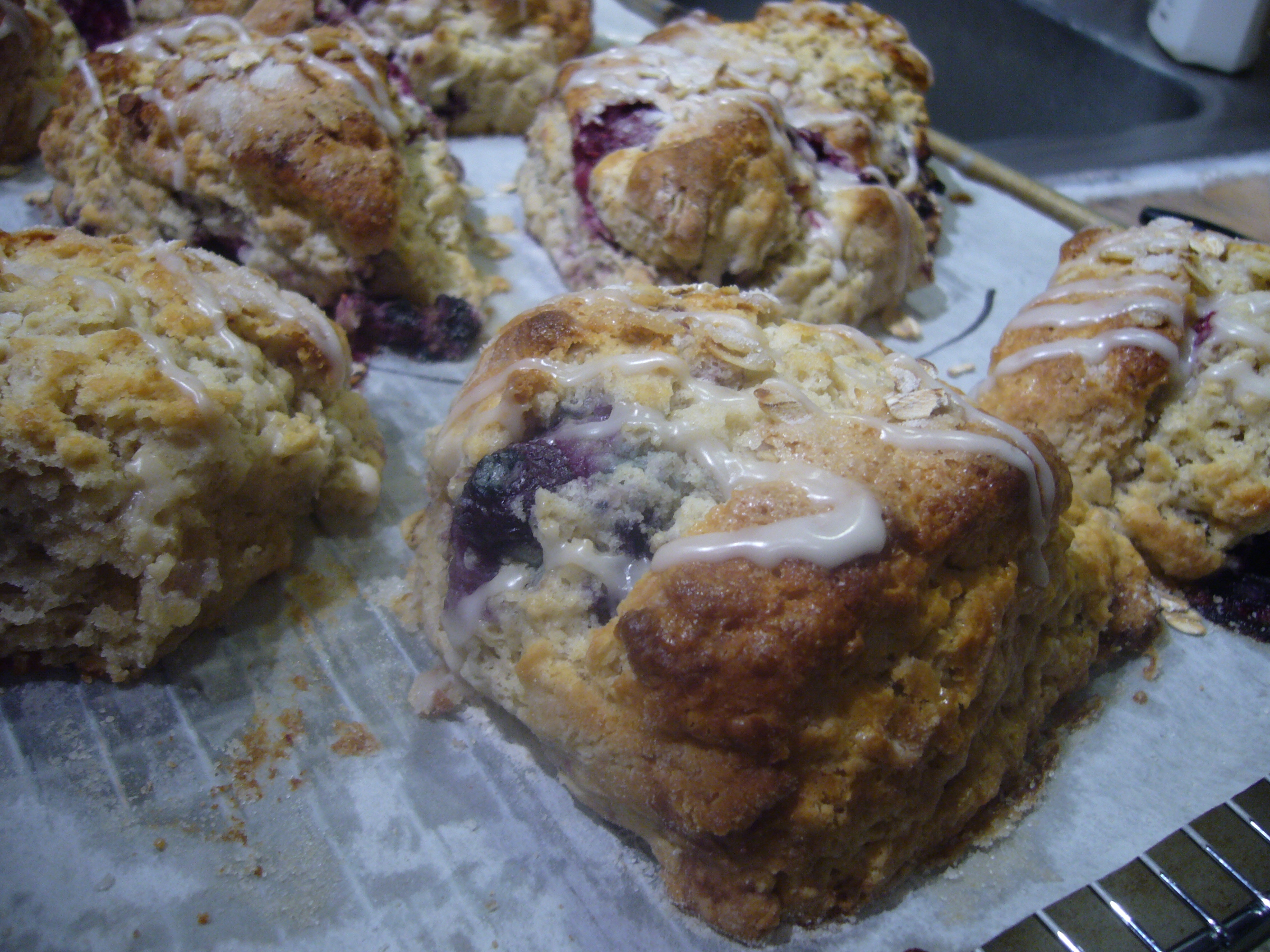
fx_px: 1284
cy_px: 476
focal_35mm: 35
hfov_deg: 52.6
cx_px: 635
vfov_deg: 40.7
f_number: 2.8
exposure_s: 1/15
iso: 125
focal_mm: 5.8
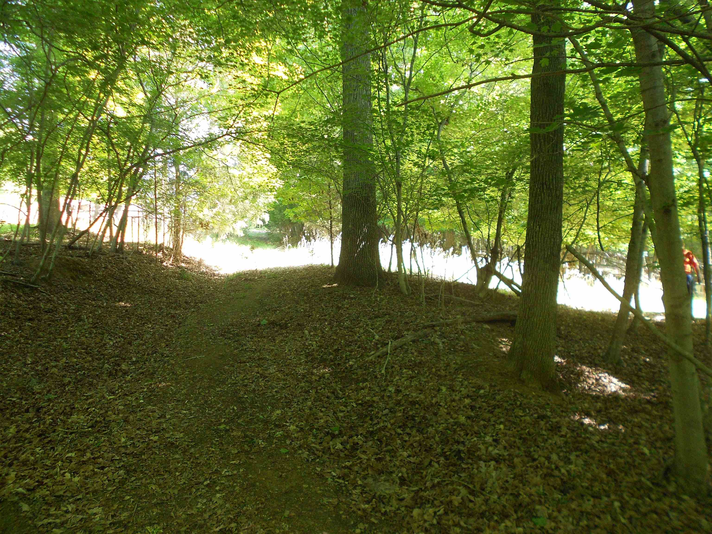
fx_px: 535
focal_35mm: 26
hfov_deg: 67.3
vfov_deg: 53.1
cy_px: 267
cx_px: 356
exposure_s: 1/30
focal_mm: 4.6
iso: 125
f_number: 3.2
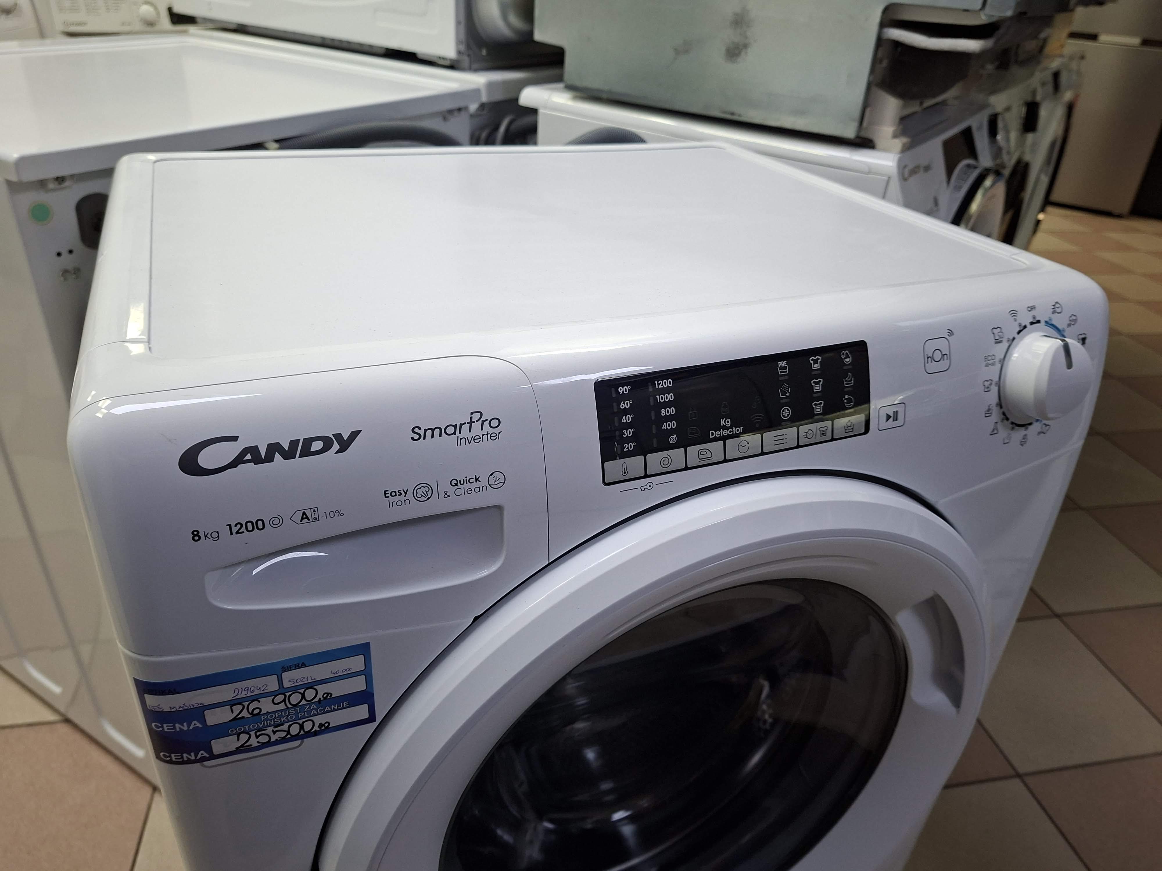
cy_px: 436
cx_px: 581
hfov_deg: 73.9
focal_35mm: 23
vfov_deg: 58.9
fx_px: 772
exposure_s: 1/100
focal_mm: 5.54
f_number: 1.8
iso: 250
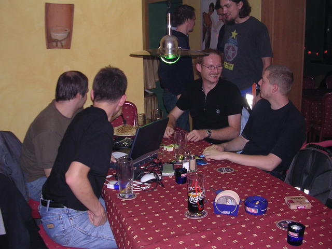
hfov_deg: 49.0
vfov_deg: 37.7
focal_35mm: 38
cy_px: 124
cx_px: 166
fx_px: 364
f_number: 2.8
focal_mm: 5.8
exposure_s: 1/60.1
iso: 218
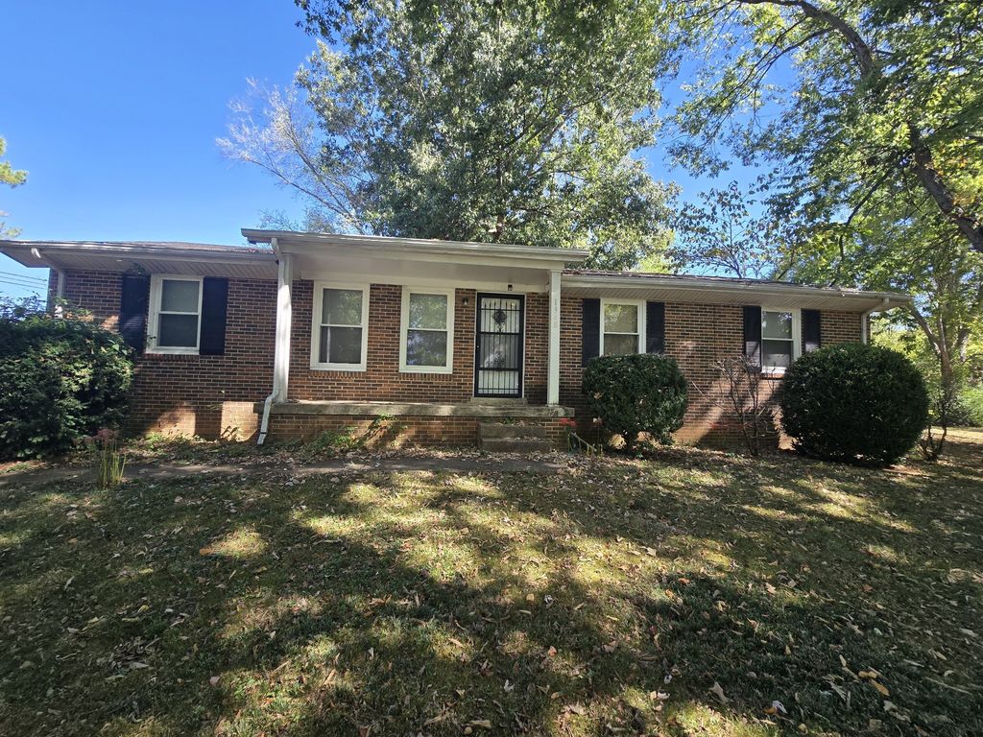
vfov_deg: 89.9
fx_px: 369
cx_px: 492
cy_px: 368
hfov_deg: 106.2
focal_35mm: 13
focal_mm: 2.2
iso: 50
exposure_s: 1/375
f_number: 2.2
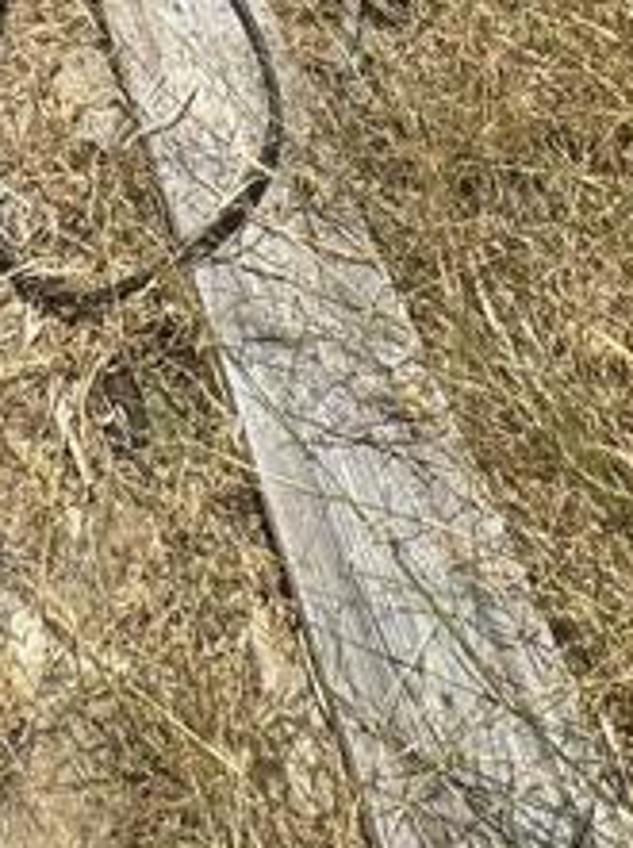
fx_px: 1589
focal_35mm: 65
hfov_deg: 21.1
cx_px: -107
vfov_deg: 17.3
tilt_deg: -8.5
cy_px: -982
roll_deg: +3.6
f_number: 2.2
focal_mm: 2.22
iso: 40
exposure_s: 1/1299
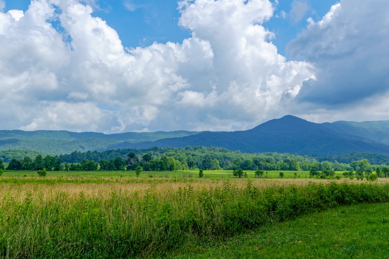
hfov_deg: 55.8
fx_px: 367
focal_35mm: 34
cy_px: 130
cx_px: 194
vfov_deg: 38.8
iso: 200
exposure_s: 1/250
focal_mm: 22.7
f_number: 11
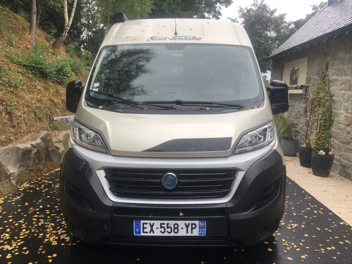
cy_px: 132
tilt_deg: -8.4
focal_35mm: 28
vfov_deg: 49.7
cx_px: 176
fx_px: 285
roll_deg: -1.5
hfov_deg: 63.4
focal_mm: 4
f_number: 1.8
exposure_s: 1/475
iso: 20
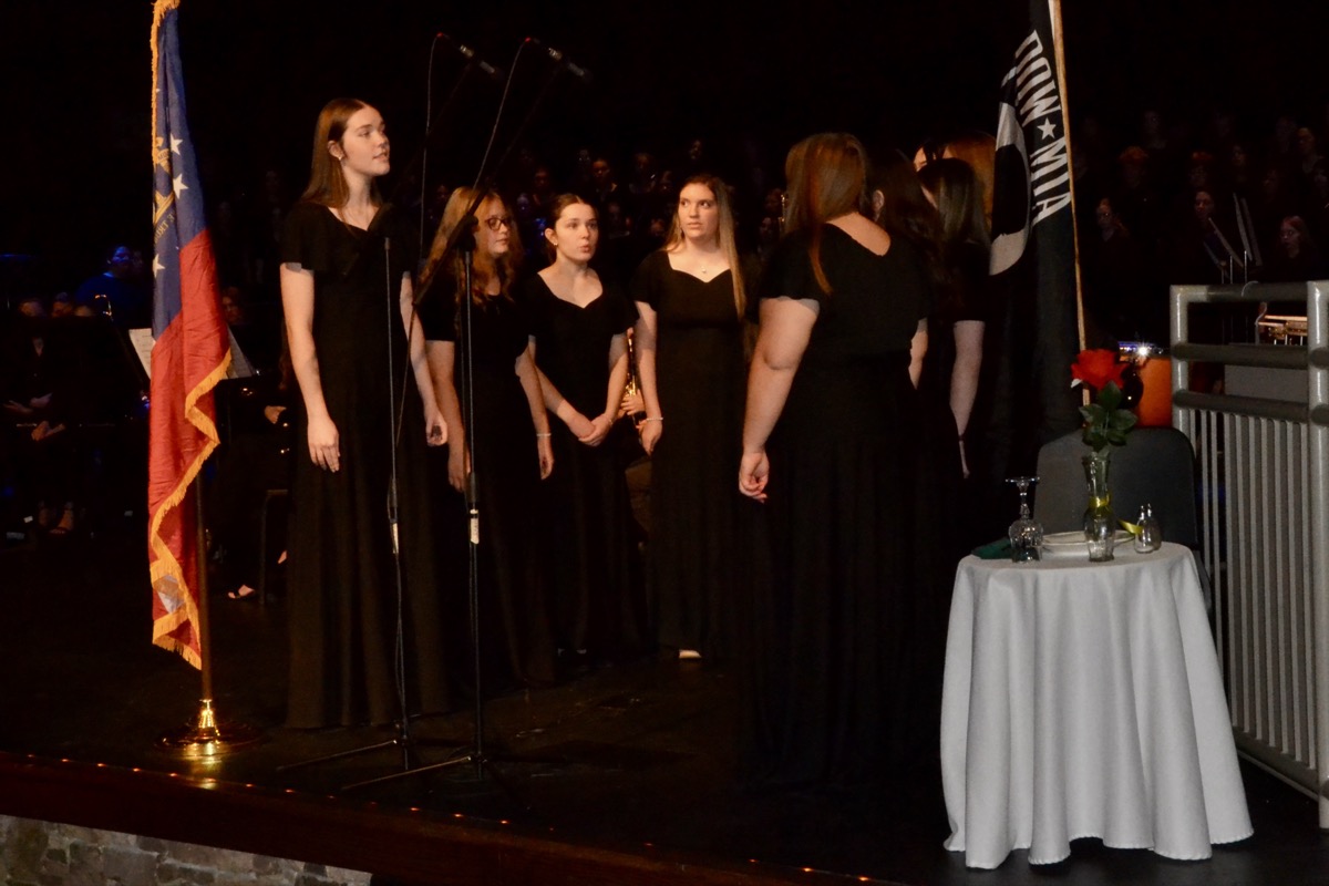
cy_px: 443
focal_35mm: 51
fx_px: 1883
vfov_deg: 26.5
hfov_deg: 38.9
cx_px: 664
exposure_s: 1/60
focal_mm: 34
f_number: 20
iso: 3200
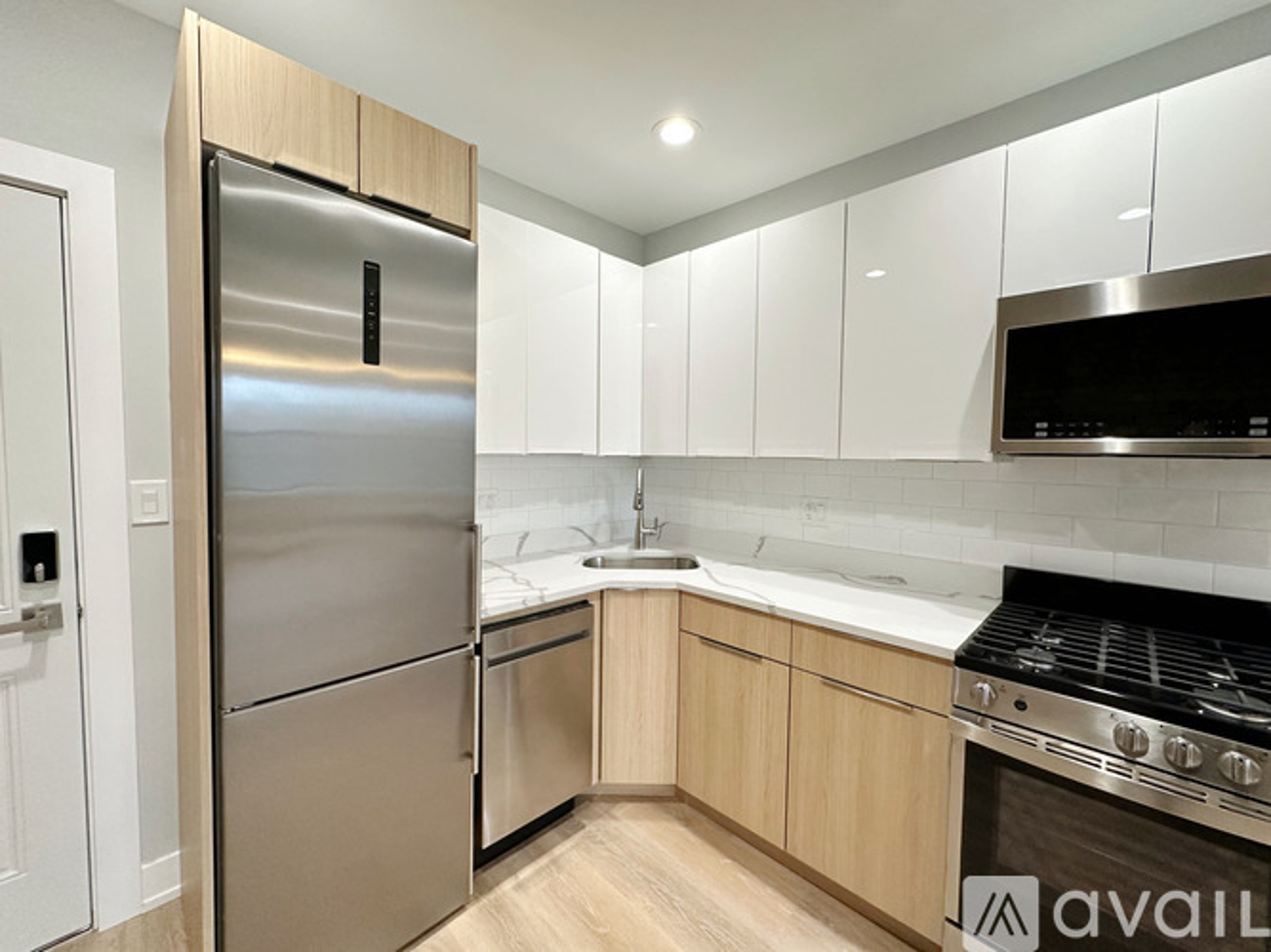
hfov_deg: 102.1
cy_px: 476
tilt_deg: -2.8
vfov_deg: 85.7
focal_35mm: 14
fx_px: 514
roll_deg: -0.1
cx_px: 636
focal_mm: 2.22
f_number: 2.2
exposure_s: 1/120
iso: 200
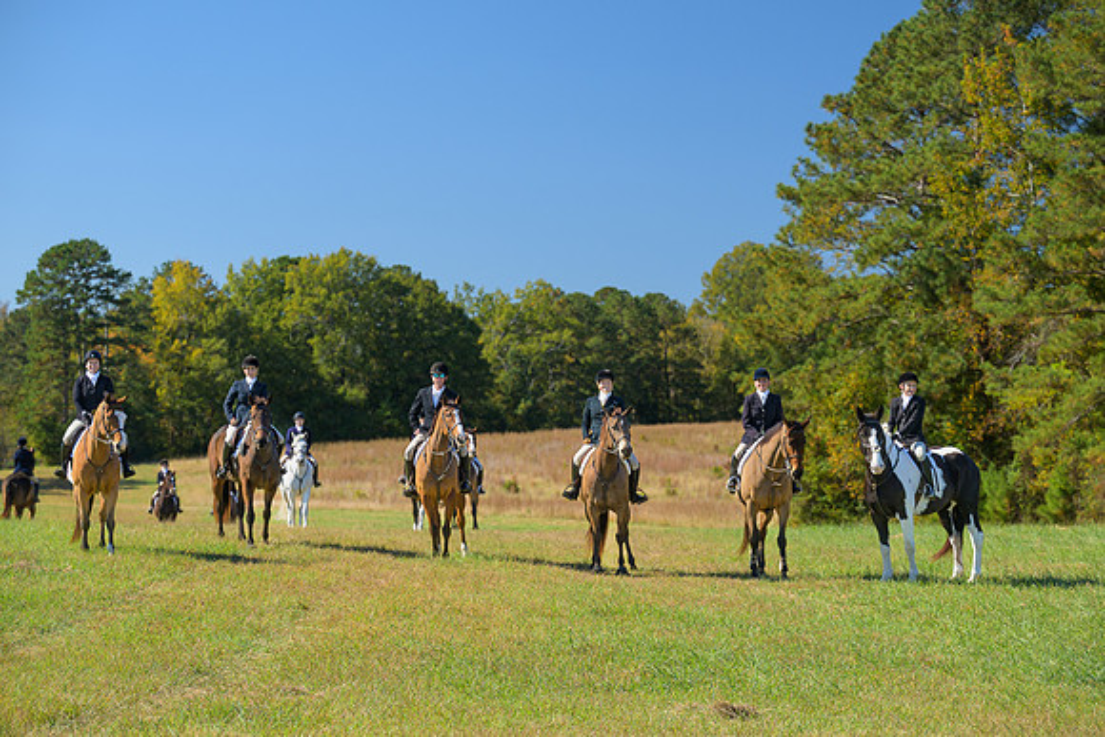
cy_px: 368
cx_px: 552
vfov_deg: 14.9
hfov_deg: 22.1
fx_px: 2824
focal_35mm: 92
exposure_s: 1/400
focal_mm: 92
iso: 200
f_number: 4
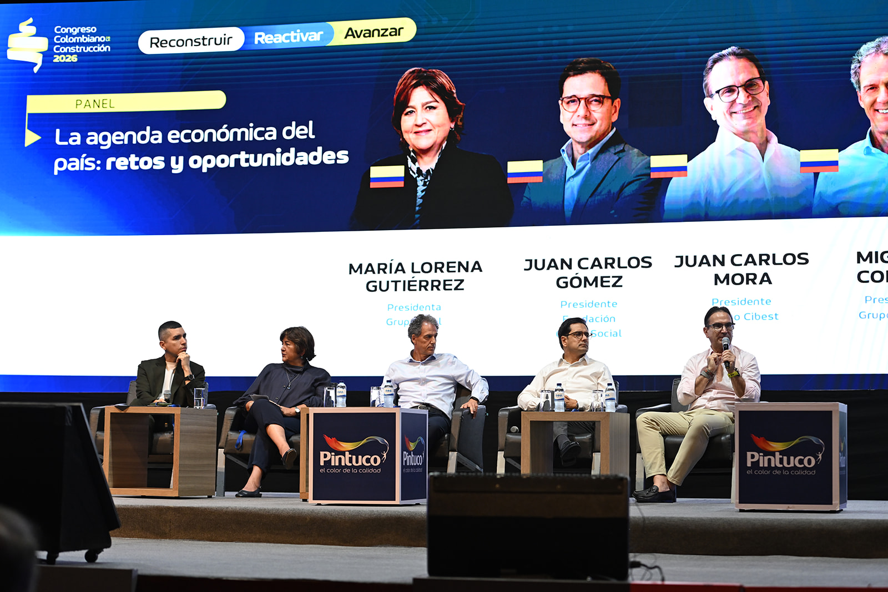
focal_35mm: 75
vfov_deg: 18.2
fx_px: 1850
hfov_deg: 27.0
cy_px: 296
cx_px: 444
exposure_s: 1/200
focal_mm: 75
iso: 1600
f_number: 3.5
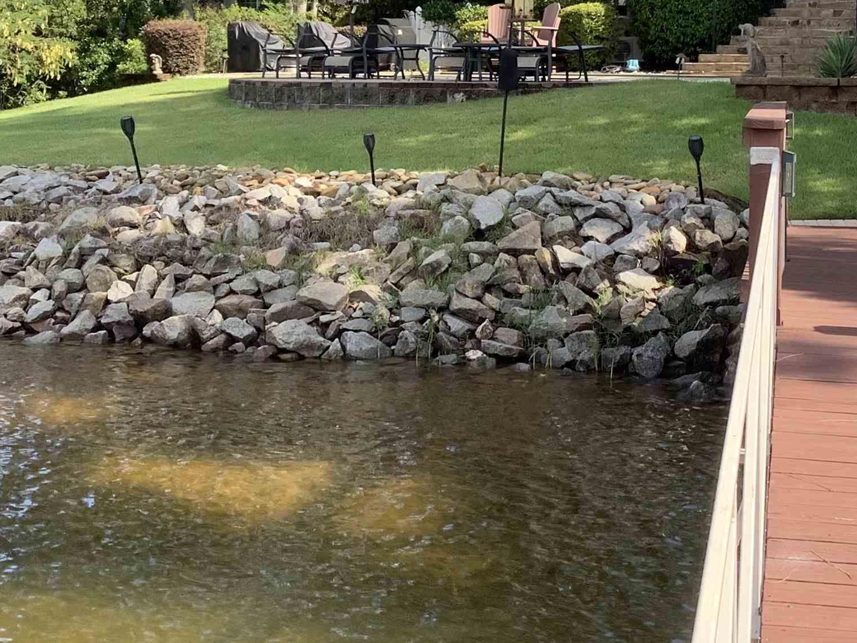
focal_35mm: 63
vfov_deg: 22.7
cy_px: 67
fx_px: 1560
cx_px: 469
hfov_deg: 30.7
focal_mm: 3.3
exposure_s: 1/330
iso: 25
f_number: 2.4
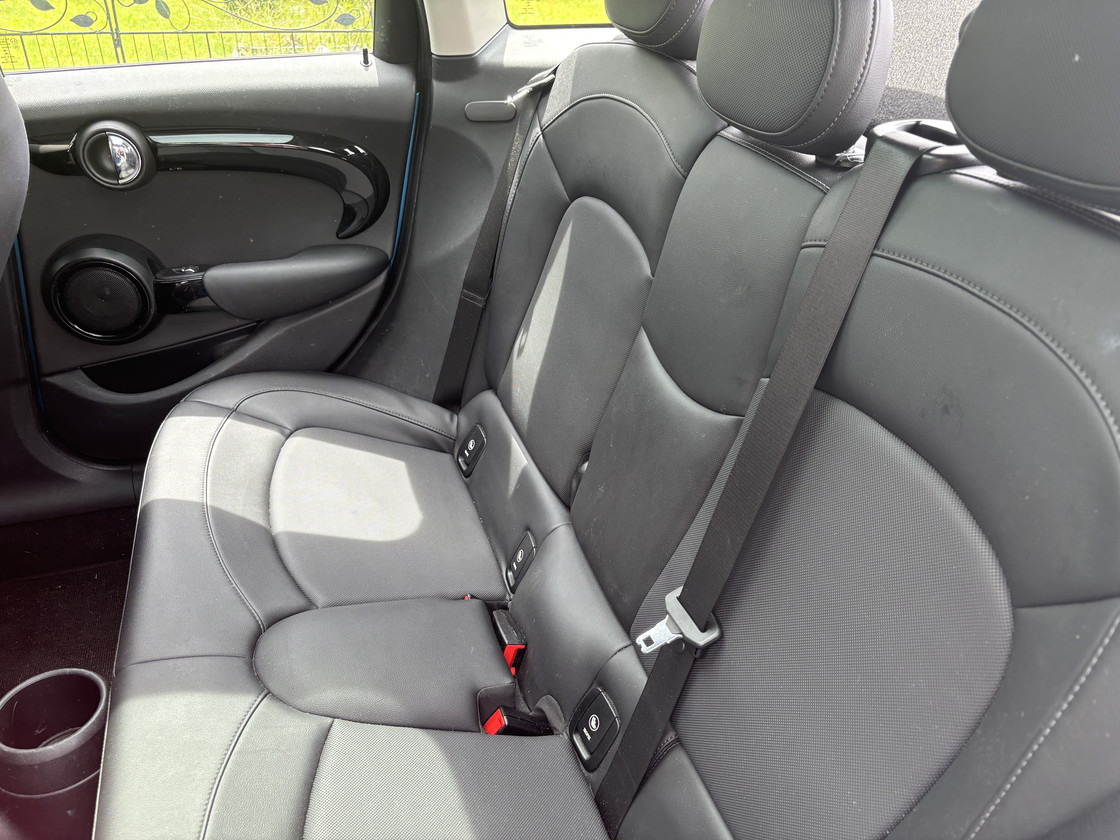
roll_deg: +0.8
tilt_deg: -33.0
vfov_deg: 53.1
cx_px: 560
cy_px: 420
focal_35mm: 26
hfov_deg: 67.3
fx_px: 841
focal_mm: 5.96
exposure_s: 1/121
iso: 80
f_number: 1.6
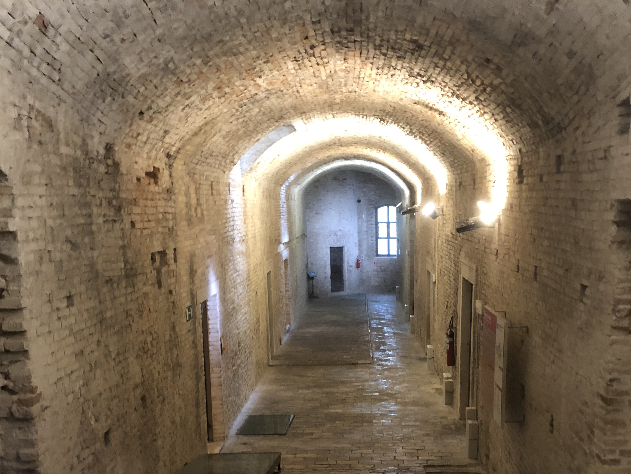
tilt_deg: -12.0
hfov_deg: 42.9
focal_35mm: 44
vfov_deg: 32.2
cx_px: 348
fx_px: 802
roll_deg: +1.8
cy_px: 364
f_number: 1.8
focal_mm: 4
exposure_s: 1/6
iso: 80
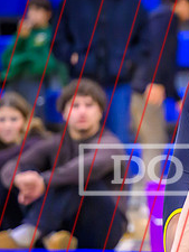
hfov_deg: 4.1
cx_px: 319
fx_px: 2604
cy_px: 146
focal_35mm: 358
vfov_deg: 5.5
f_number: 2.8
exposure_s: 1/640
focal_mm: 115
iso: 6400
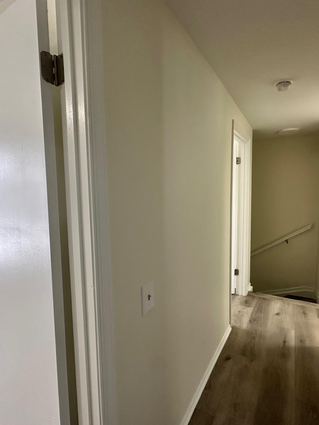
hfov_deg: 68.4
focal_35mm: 19
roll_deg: +0.6
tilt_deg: -4.2
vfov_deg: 84.7
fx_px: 233
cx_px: 179
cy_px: 213
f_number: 2.2
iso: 250
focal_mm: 2.22
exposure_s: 1/120
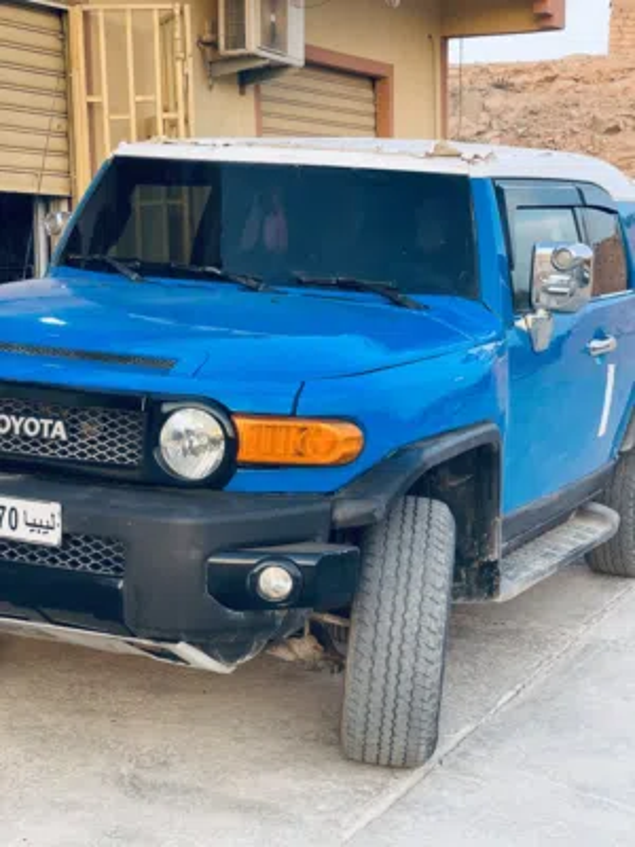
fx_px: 1565
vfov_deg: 30.3
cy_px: 424
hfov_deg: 22.9
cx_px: 318
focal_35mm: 64
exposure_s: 1/121
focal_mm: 7.5
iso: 100
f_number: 2.2
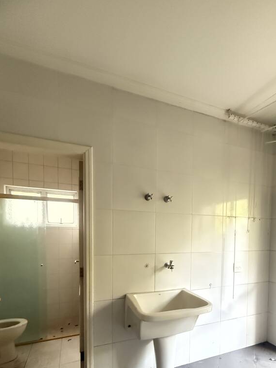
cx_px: 173
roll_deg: -0.9
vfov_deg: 79.1
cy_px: 245
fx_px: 213
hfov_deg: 65.0
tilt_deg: -2.3
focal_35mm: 20
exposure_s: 1/60
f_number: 2.2
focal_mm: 2.22
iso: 1250
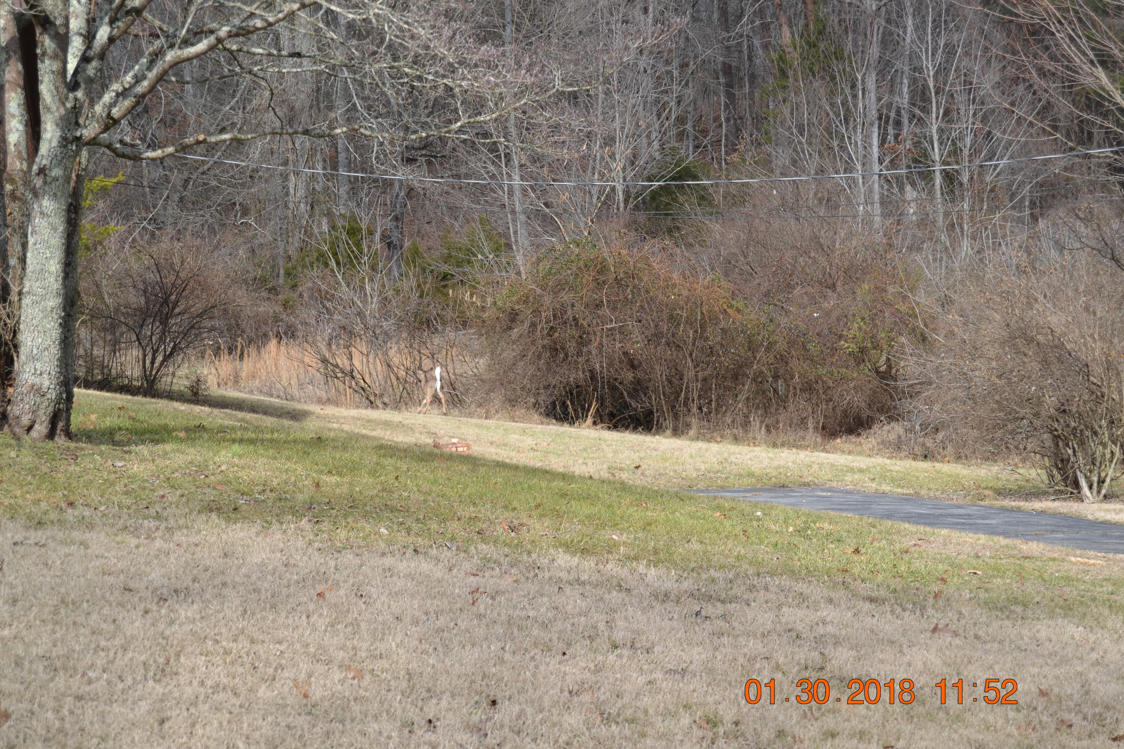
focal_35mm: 82
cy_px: 374
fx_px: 2576
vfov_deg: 16.6
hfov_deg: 24.6
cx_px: 562
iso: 100
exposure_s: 1/160
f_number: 6.3
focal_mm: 55
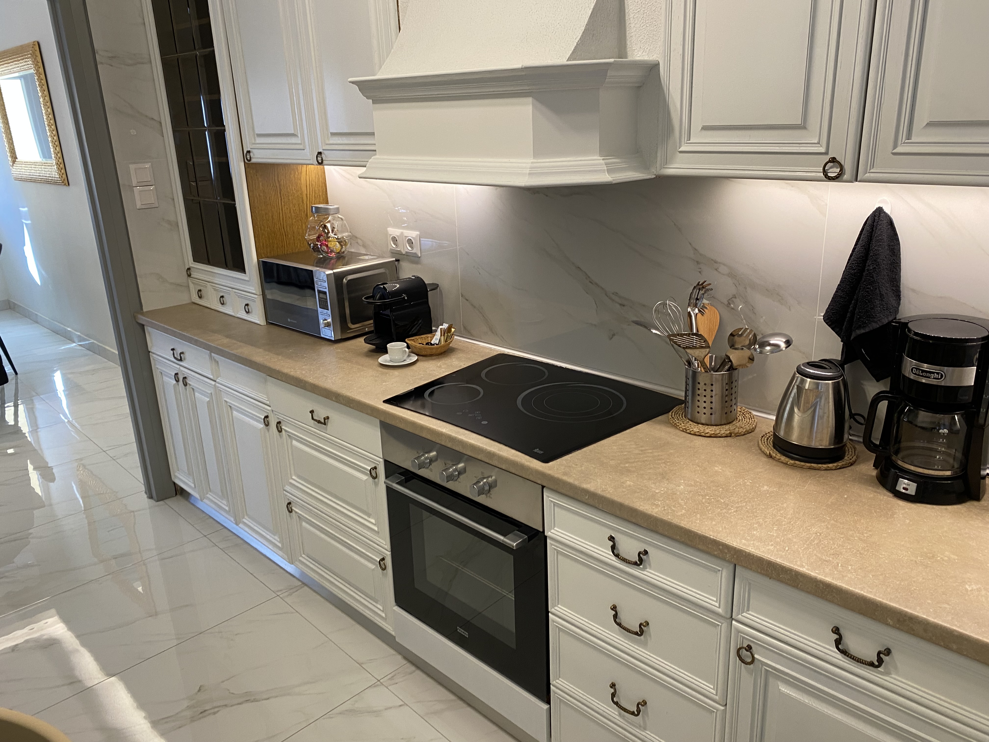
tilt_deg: -18.0
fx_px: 743
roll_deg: +1.7
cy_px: 371
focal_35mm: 26
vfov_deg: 53.1
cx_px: 494
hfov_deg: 67.3
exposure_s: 1/50
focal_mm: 4.25
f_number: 1.8
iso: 80
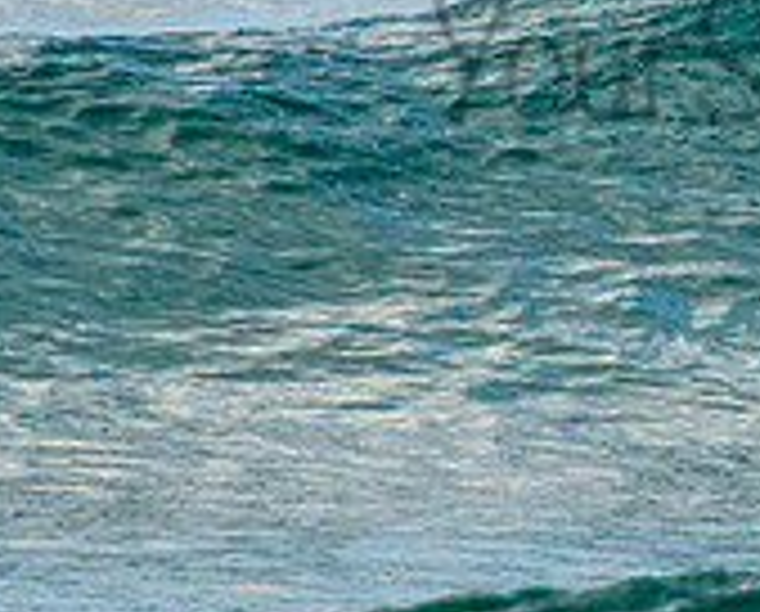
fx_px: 43467
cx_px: 895
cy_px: 16
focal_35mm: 1928
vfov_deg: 0.8
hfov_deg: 1.0
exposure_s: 1/1250
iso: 360
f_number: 5.6
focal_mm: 400
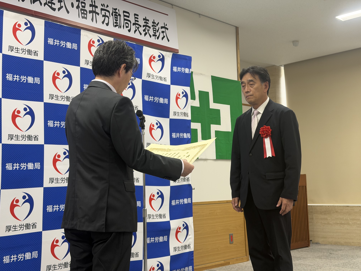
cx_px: 180
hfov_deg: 39.7
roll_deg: +1.8
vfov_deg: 30.3
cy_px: 136
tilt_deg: +5.7
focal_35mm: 48
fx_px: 501
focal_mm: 6.76
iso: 80
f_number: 1.78
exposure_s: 1/60
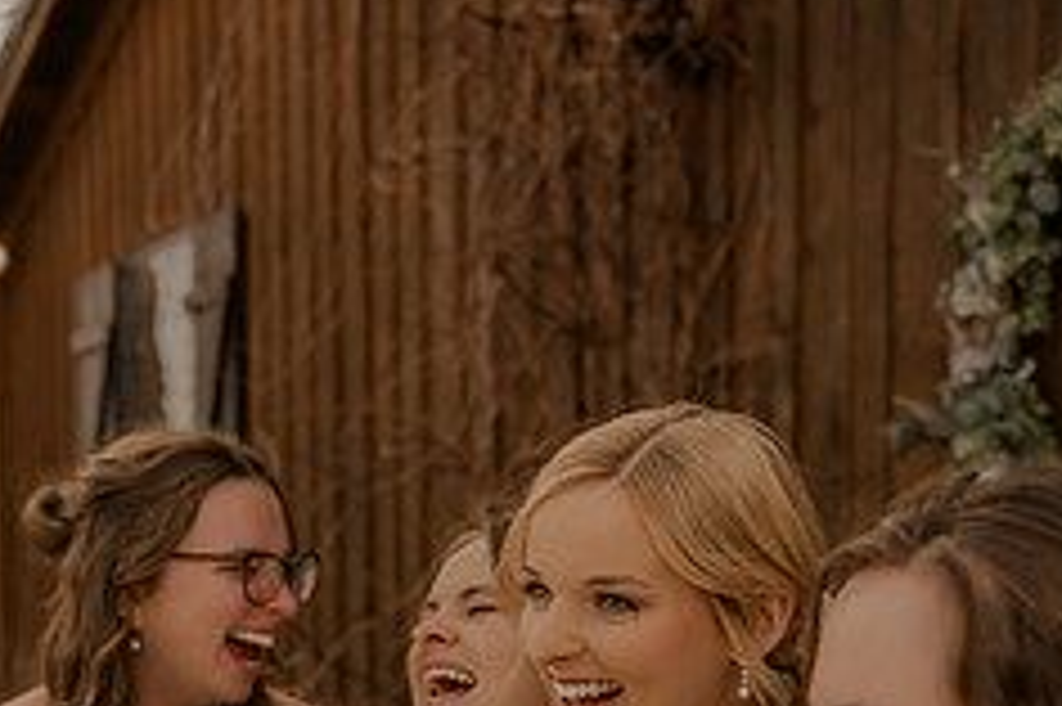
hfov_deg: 31.9
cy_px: 688
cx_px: 562
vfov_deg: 20.9
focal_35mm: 63
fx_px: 1857
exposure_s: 1/400
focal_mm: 33
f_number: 2.8
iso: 125
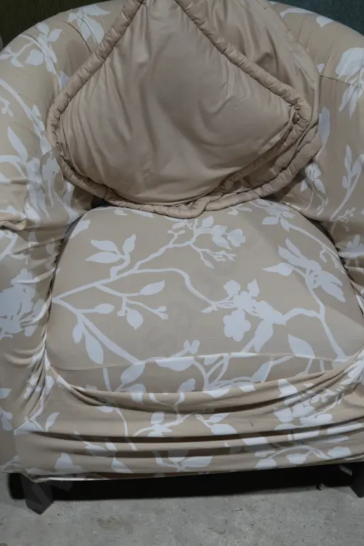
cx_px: 204
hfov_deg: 26.0
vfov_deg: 38.2
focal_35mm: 52
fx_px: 789
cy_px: 282
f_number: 4.1
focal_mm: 19
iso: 200
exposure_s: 1/100
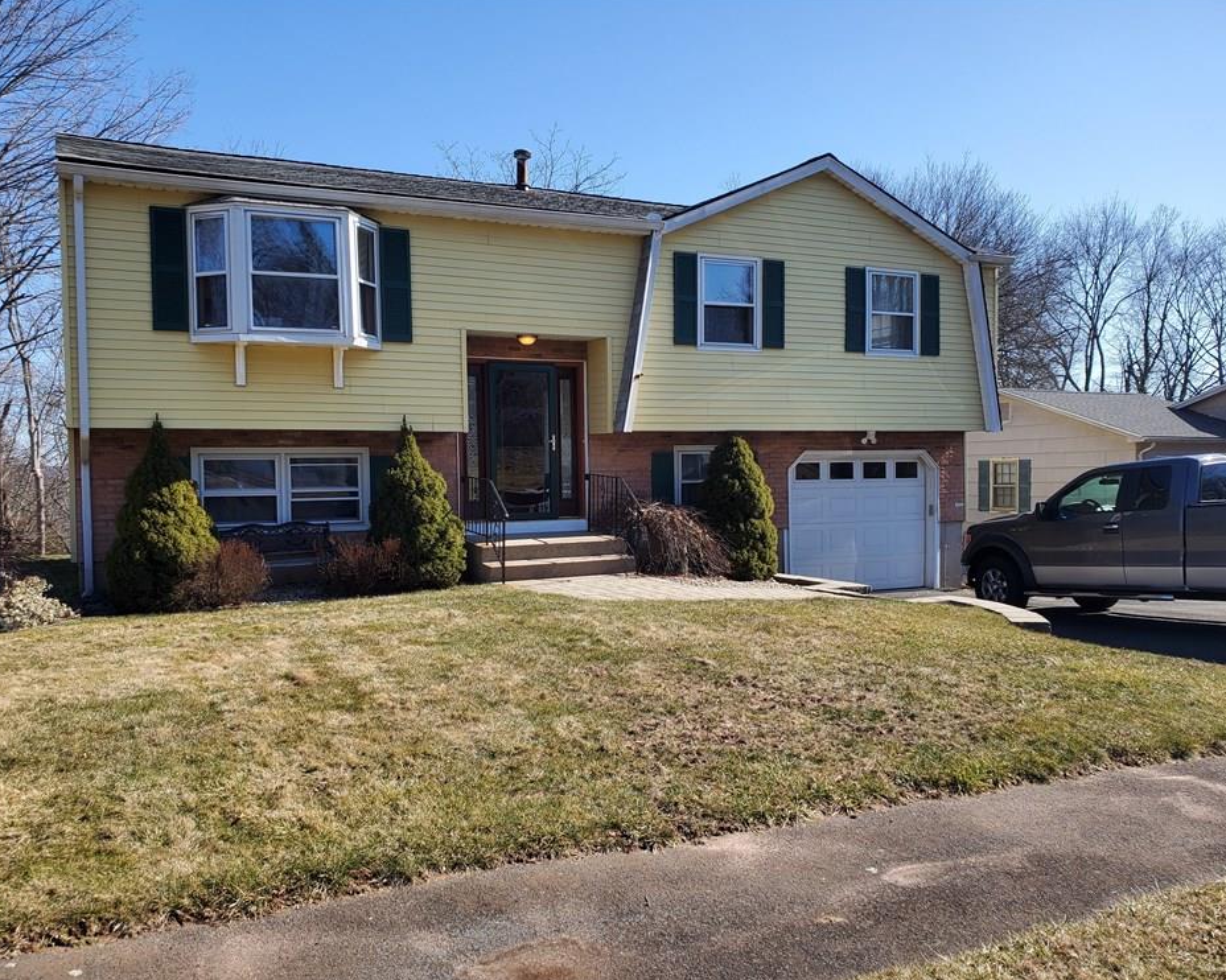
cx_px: 601
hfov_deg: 62.2
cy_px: 499
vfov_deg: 51.5
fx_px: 1016
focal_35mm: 28
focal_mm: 4.3
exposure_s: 1/1132
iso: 50
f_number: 2.4
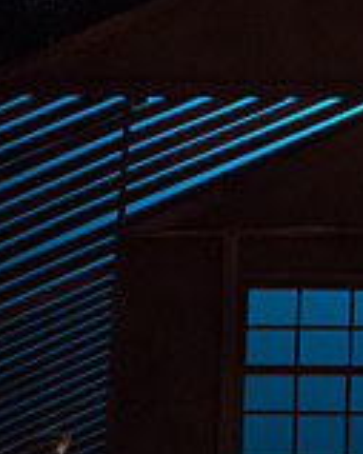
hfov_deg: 8.8
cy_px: 267
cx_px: 775
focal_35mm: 164
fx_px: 2205
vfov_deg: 11.8
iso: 3200
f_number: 4
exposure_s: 1/200
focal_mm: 48
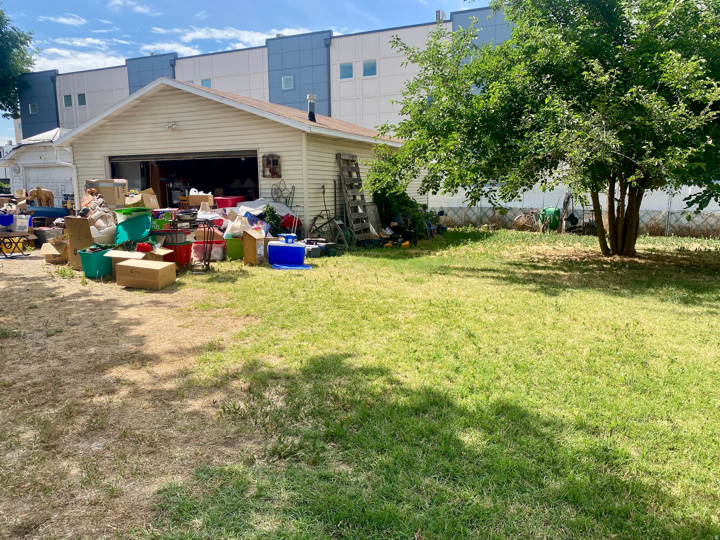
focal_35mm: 26
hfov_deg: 67.3
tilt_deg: -10.1
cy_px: 270
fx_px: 541
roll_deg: +0.5
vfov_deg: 53.1
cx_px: 360
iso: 32
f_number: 1.8
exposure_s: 1/1701
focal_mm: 4.25
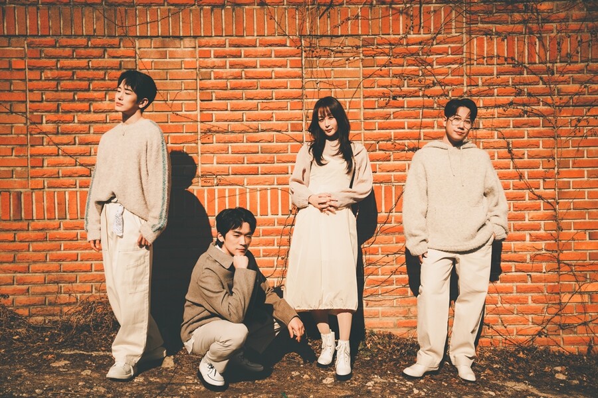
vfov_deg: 33.4
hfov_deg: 48.5
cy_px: 199
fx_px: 664
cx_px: 299
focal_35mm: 40
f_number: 4
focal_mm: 40
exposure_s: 1/2500
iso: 100
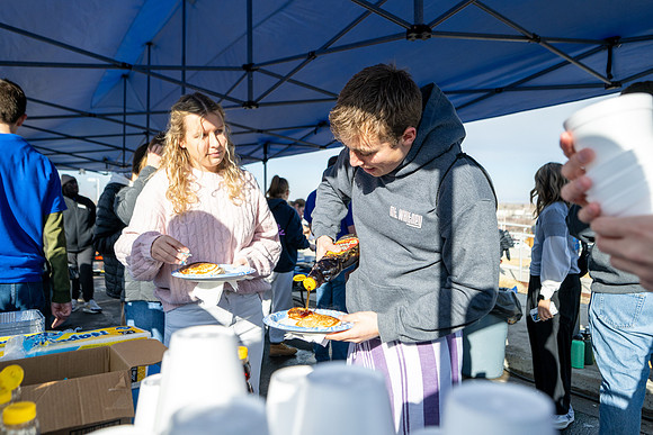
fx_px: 472
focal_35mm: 26
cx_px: 326
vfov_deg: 49.6
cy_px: 218
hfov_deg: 69.4
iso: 250
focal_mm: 26
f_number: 4
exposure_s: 1/1600
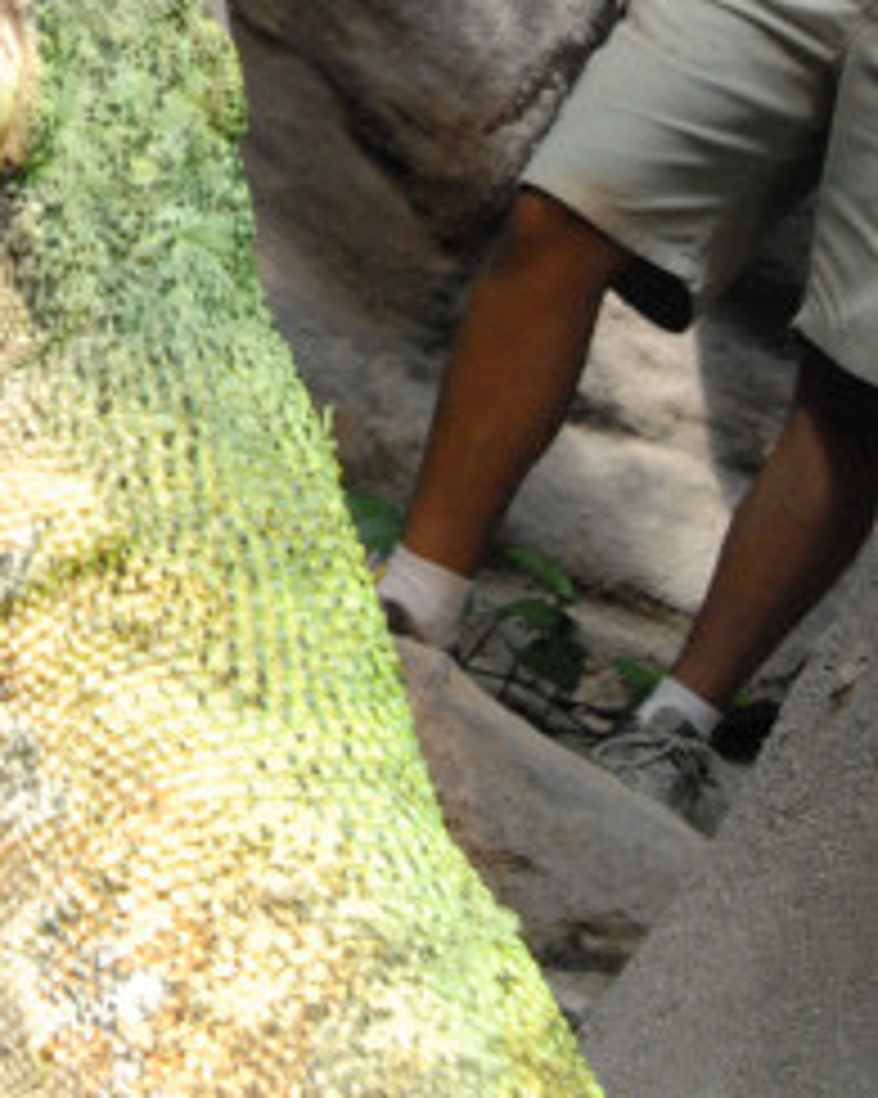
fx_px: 3153
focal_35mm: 97
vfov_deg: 18.7
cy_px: -230
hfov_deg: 15.7
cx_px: 176
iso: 1600
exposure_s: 1/160
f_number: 6.3
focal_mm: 28
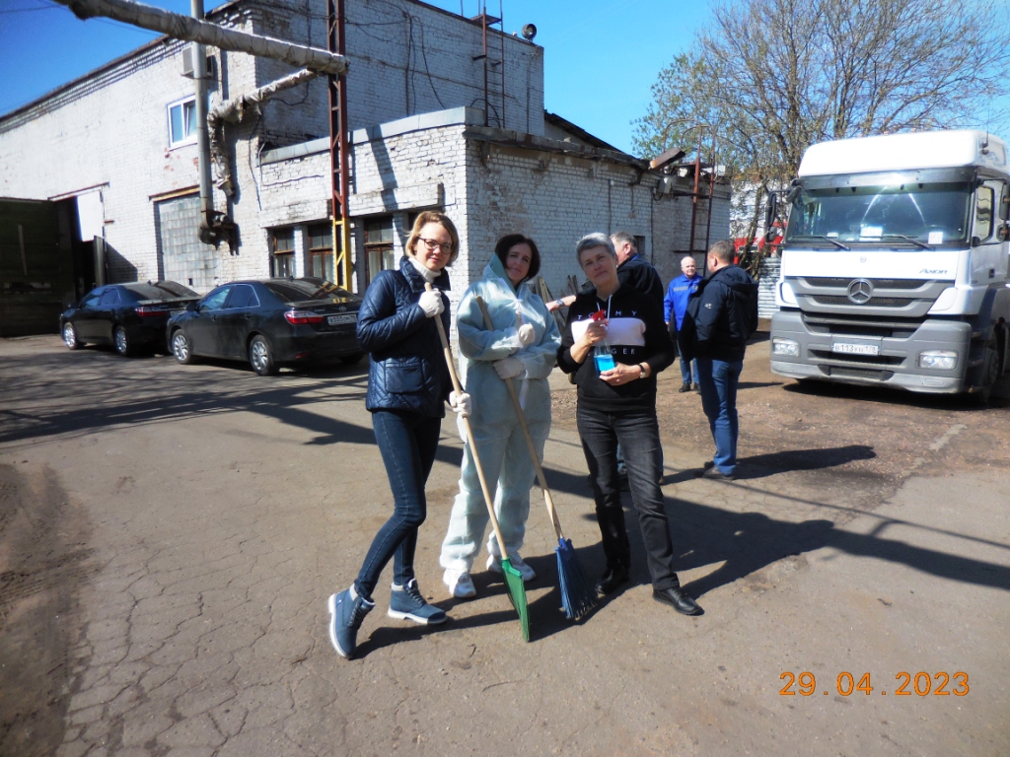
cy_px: 378
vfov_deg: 54.9
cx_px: 505
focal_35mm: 25
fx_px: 729
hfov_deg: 69.4
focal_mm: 4.5
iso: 125
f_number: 3.3
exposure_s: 1/1600
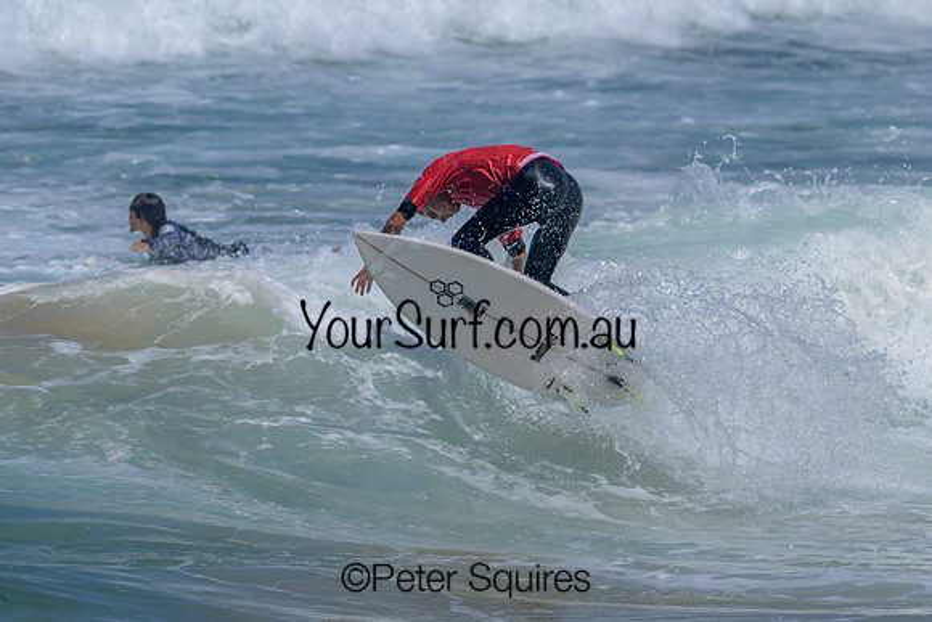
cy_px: 339
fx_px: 15039
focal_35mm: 581
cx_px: 512
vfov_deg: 2.4
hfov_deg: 3.5
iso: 360
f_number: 11
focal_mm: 430
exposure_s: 1/2000
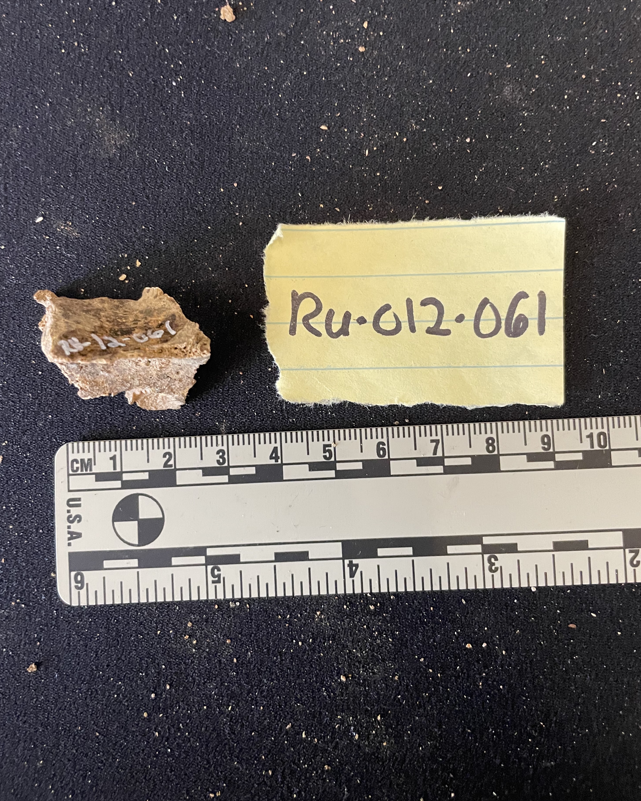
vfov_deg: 62.2
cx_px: 315
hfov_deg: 51.5
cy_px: 386
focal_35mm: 28
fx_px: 664
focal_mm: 4.2
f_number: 1.6
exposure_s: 1/60
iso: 500
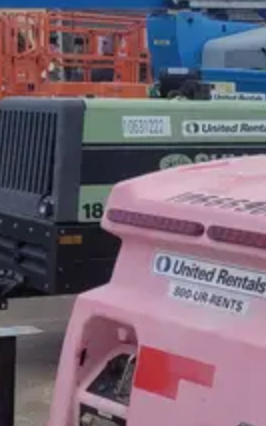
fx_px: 1103
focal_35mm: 95
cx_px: 424
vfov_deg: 21.9
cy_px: 193
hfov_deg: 12.9
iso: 40
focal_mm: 5.4
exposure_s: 1/973
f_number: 1.8
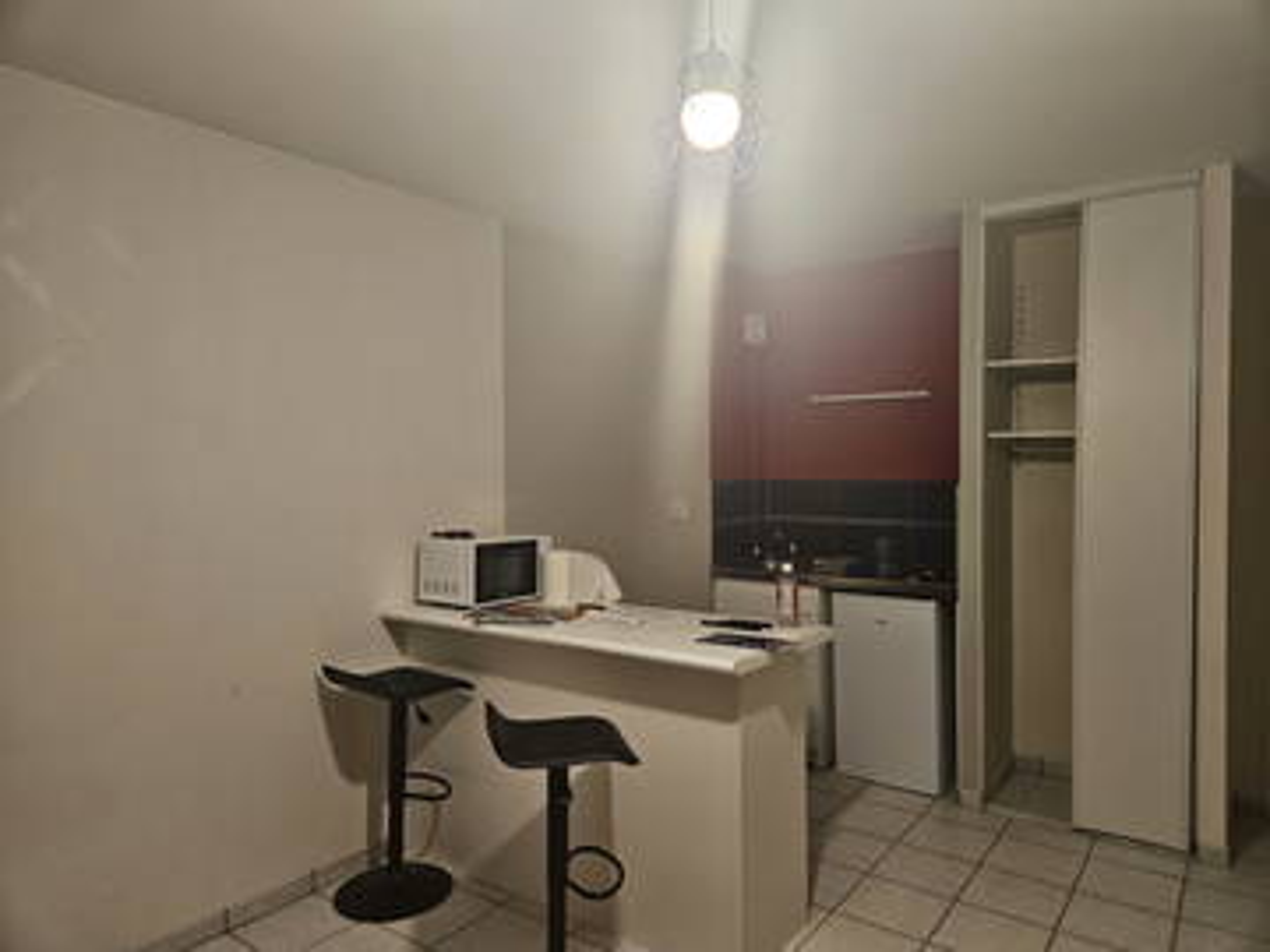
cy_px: 476
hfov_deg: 73.9
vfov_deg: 58.9
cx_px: 635
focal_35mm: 23
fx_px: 844
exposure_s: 1/100
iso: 400
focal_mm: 5.4
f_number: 1.8
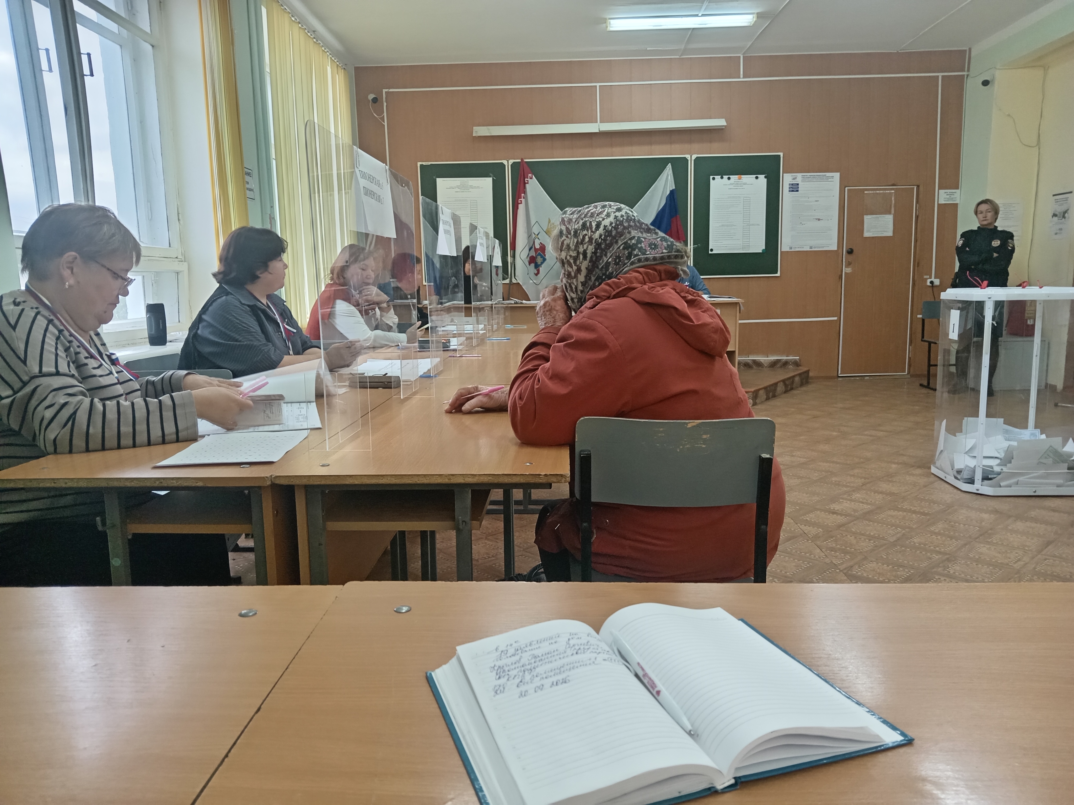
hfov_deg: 69.4
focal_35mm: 25
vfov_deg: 54.9
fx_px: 776
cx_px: 537
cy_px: 402
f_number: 1.8
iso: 341
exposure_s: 1/33.3
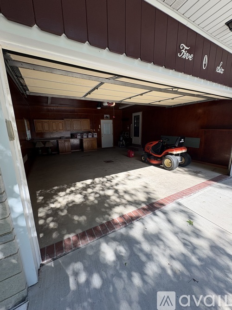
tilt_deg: -11.2
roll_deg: +1.6
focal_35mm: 14
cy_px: 155
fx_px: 125
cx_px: 116
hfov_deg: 85.7
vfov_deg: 102.1
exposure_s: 1/456
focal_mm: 2.22
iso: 64
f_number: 2.2
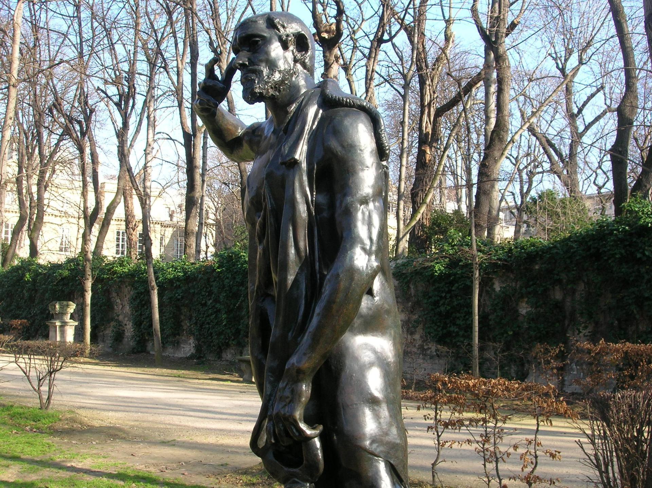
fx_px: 866
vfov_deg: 31.5
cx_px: 326
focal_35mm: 46
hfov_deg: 41.3
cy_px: 244
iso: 50
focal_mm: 7.7
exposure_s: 1/69.3
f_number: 5.4
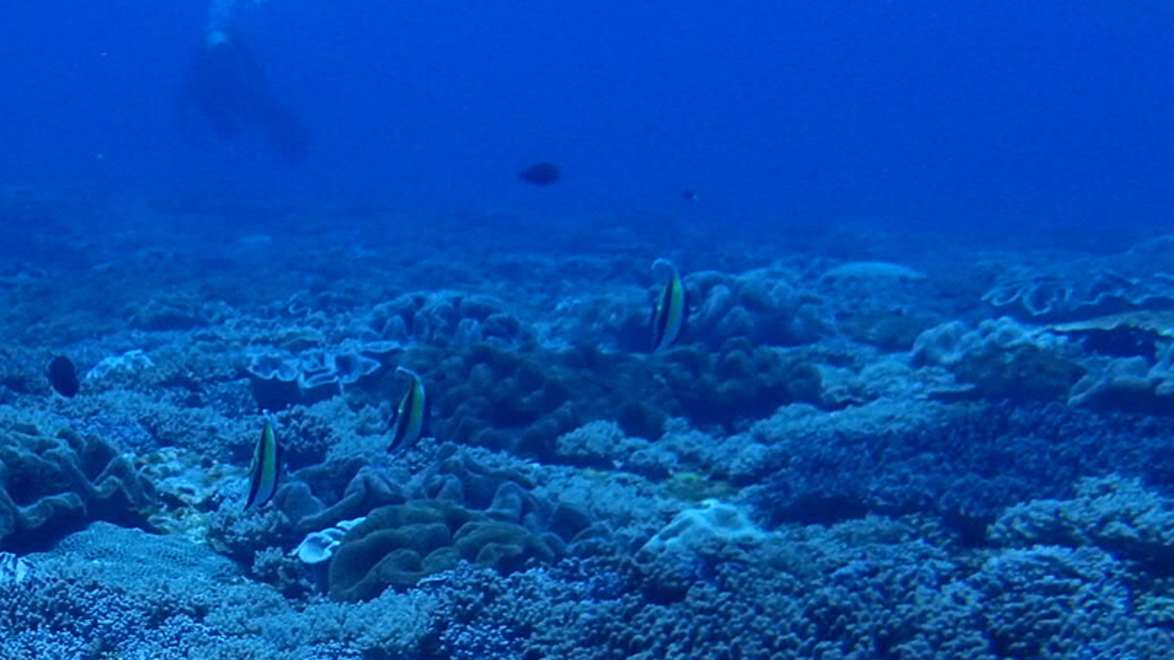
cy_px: 698
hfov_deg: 36.6
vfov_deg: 21.3
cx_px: 163
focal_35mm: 54
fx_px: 1681
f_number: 2.8
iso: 100
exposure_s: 1/320
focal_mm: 4.5
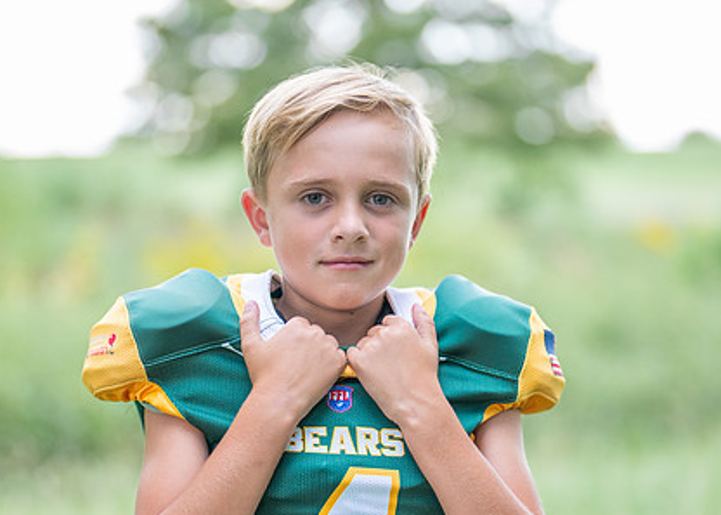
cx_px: 364
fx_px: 1986
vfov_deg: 14.7
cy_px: 351
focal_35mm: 97
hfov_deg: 20.6
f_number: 1.2
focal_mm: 50
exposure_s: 1/1250
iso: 320
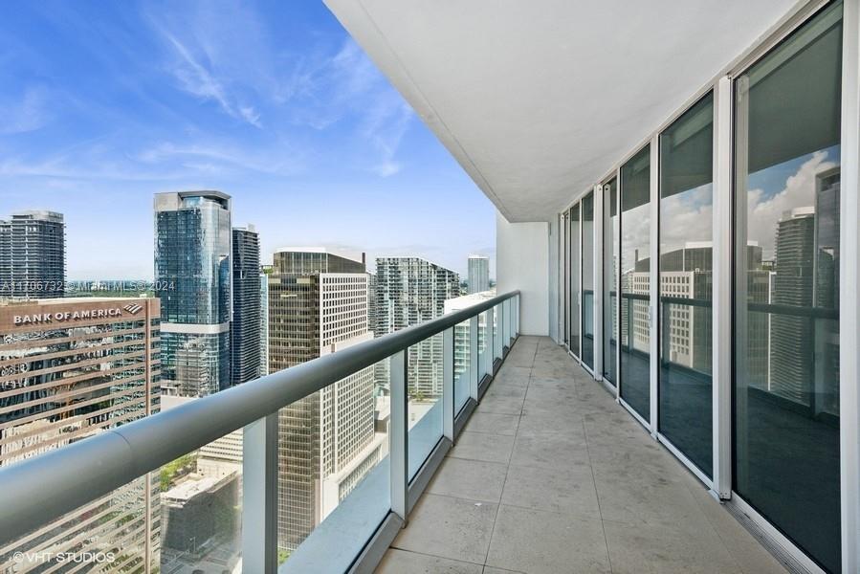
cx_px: 430
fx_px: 406
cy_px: 287
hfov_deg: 93.3
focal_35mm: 17
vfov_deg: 70.5
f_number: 9
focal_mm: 17
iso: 200
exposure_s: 1/250
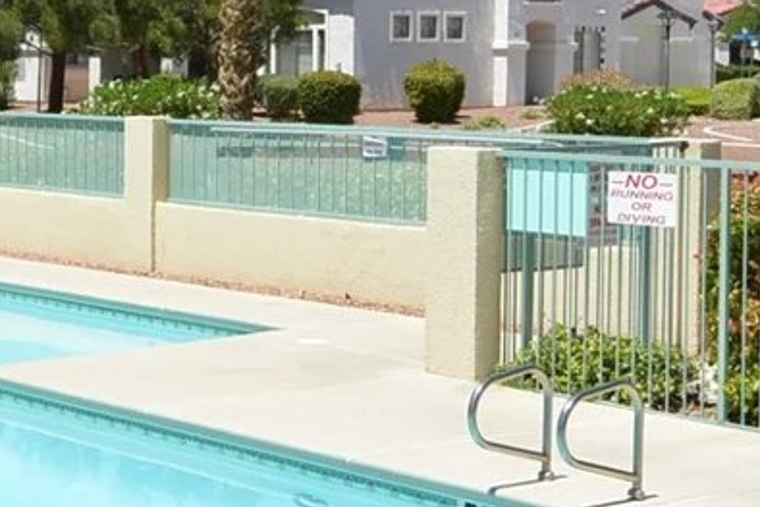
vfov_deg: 15.0
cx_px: -35
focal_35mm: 91
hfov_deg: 21.4
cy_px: 130
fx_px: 1922
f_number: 5.6
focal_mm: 13
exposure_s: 1/1000
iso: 160
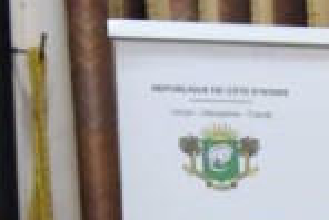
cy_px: 461
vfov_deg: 7.0
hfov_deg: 10.2
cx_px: 605
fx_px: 1729
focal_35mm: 189
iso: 800
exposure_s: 1/40
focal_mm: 35
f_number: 4
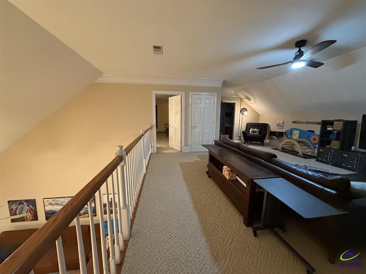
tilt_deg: -7.3
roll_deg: -0.5
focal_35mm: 14
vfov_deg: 85.7
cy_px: 137
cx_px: 183
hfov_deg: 102.1
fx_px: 148
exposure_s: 1/60
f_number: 2.2
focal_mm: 2.22
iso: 1000
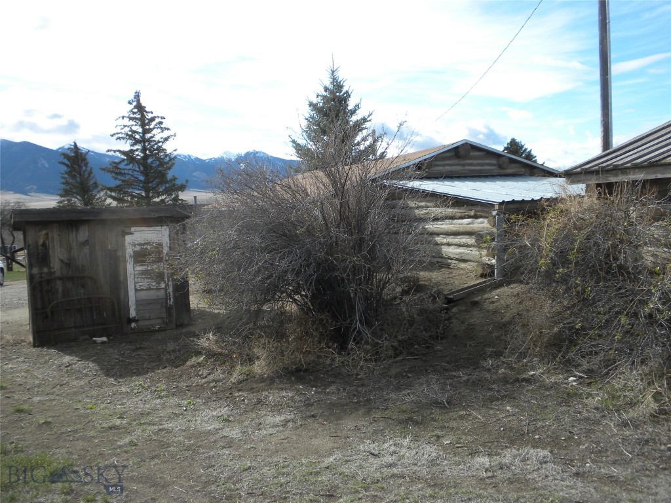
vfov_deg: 38.7
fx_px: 717
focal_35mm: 37
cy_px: 252
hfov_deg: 50.1
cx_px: 336
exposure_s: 1/510
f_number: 3.5
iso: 64
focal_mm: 6.6
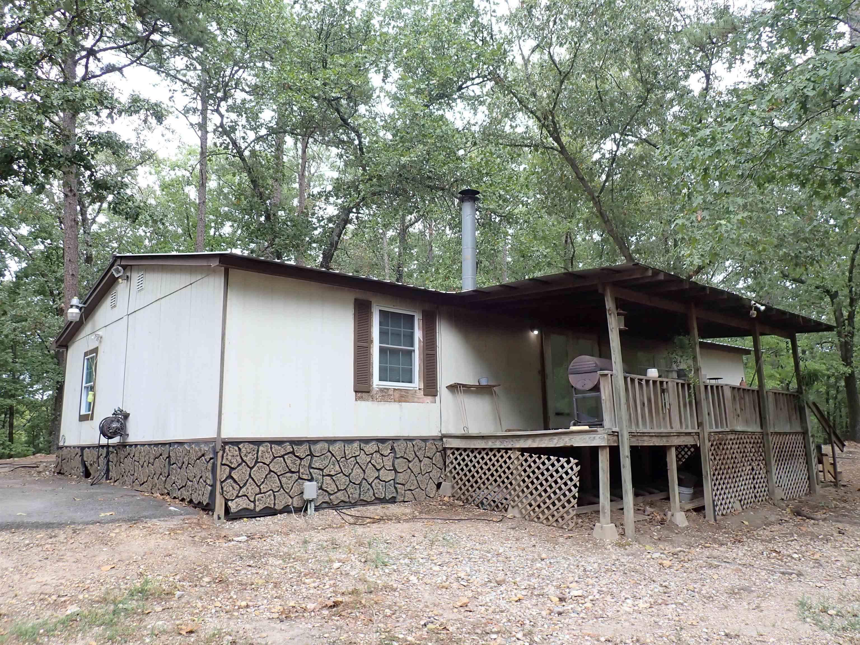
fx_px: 621
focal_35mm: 25
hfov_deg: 69.4
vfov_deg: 54.9
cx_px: 430
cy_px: 322
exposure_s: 1/160
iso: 100
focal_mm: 4.5
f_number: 2.8
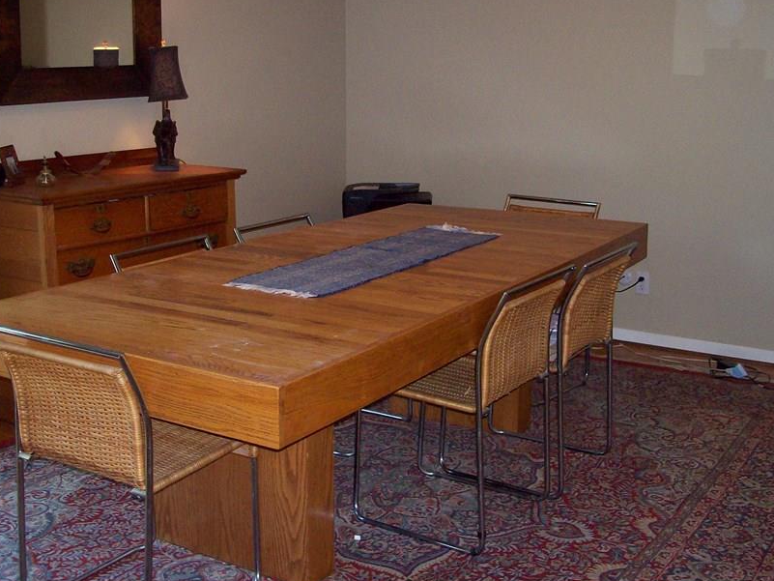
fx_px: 1029
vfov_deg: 31.4
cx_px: 310
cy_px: 236
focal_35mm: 46
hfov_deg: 41.0
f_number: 2.7
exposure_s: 1/64
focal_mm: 6
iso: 140
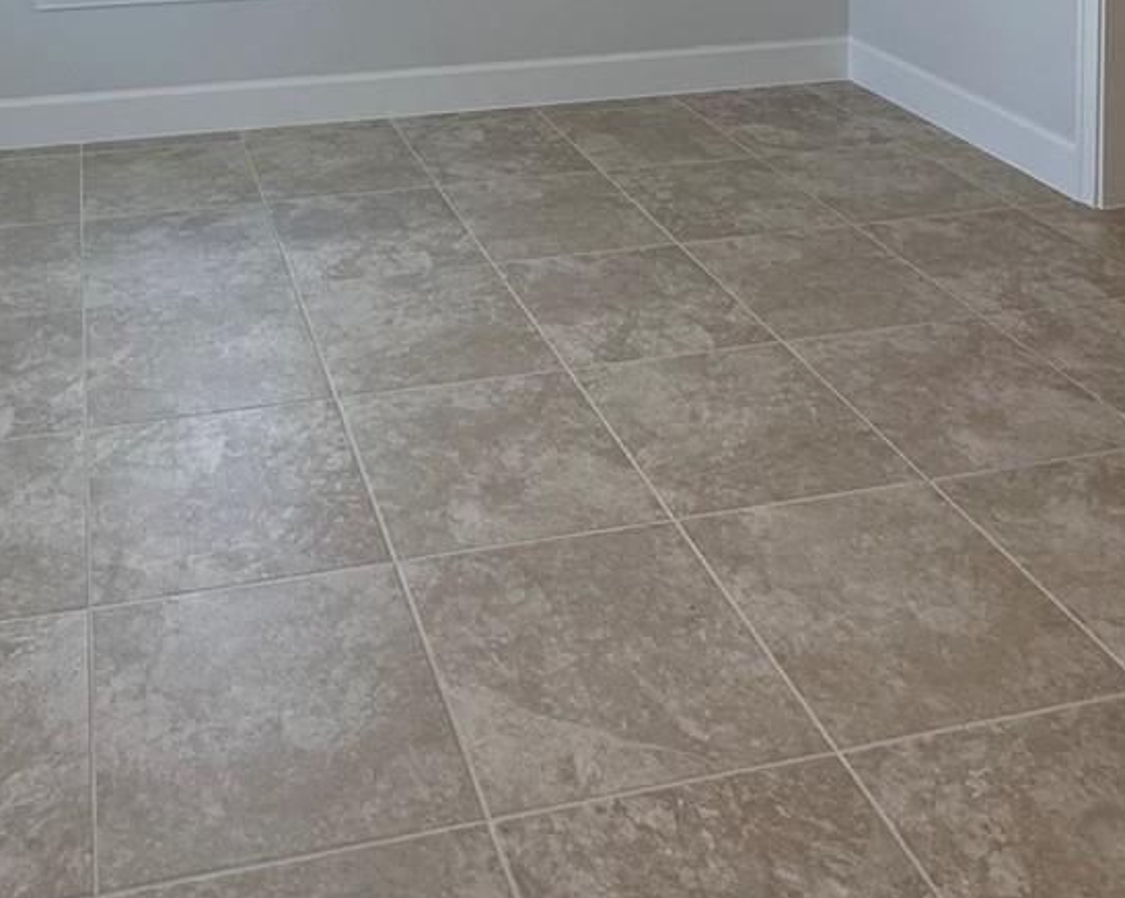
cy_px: -284
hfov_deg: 44.9
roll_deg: +0.5
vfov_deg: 29.6
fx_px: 1331
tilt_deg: -1.8
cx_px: 343
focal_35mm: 40
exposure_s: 1/184
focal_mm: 2.22
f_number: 2.2
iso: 40
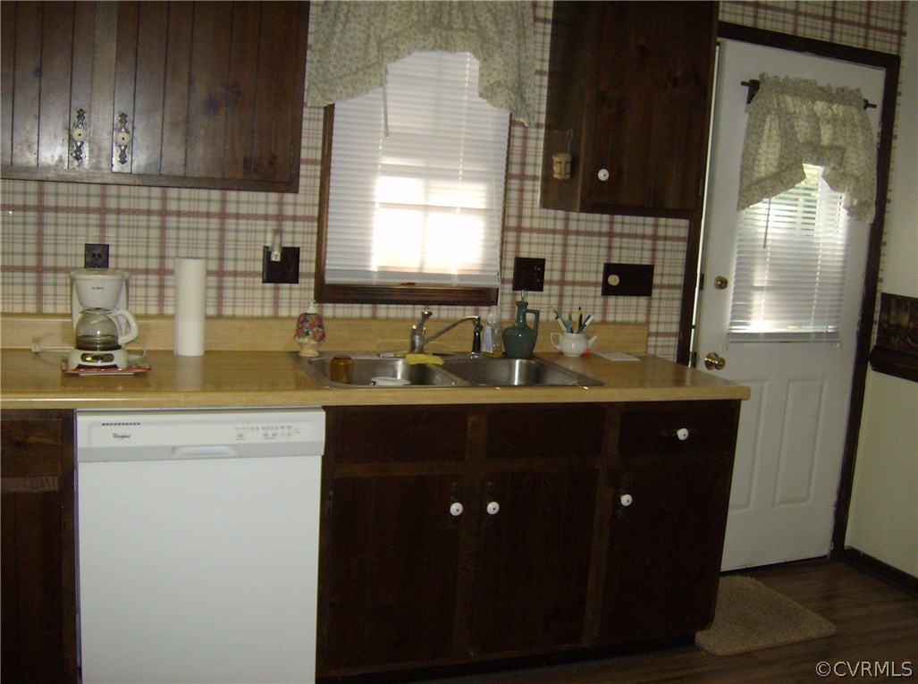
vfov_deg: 39.5
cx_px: 459
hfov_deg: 51.5
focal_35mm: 36
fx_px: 952
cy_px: 342
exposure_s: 1/60
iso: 200
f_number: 2.8
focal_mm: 6
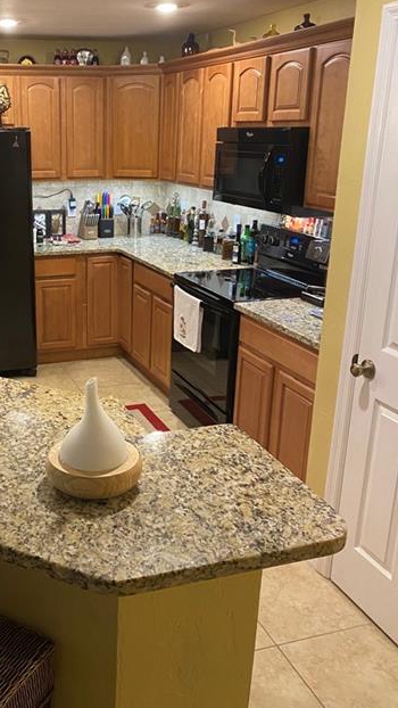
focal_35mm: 35
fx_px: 656
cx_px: 81
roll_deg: +0.5
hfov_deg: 32.8
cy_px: 343
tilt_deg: -17.1
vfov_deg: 56.6
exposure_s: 1/40
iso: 320
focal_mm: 4.25
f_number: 1.8
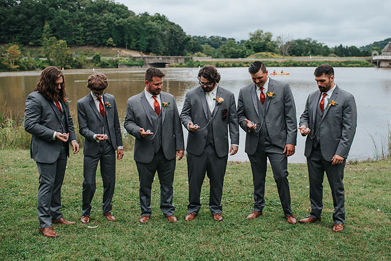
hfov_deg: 49.9
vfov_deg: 34.5
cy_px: 138
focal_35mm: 39
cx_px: 209
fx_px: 420
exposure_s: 1/800
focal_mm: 35
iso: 110
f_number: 3.2
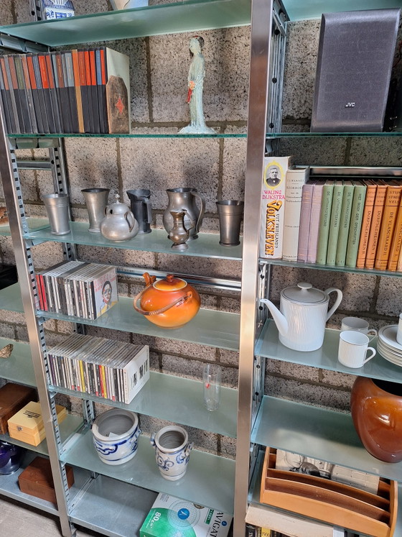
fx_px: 356
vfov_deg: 73.9
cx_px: 201
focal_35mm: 23
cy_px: 268
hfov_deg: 58.9
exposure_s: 1/50
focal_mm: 5.54
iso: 200
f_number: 1.8
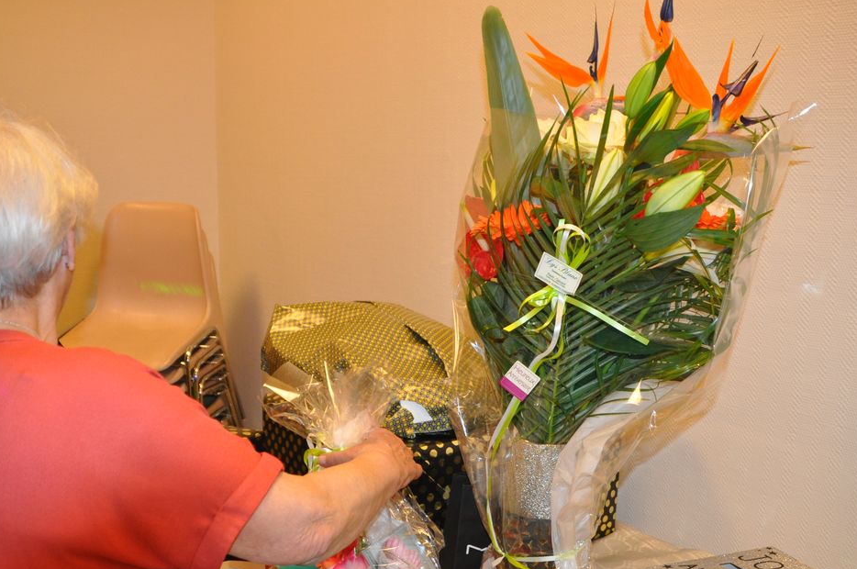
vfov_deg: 35.5
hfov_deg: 51.9
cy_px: 382
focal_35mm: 37
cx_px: 399
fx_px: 880
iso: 800
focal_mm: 18
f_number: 3.5
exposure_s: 1/60
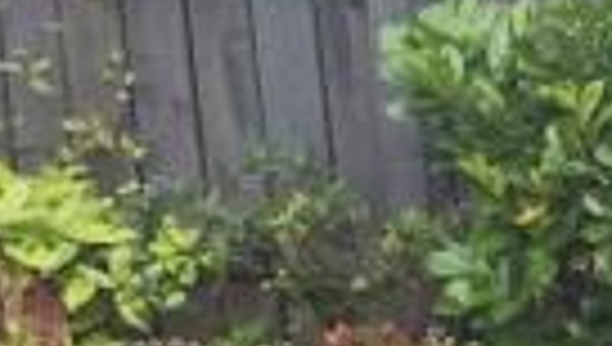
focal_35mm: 254
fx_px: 4128
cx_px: 1611
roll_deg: +1.0
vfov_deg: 4.6
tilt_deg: -16.0
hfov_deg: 7.7
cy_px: 1020
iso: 25
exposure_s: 1/227
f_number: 2.4
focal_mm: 3.3
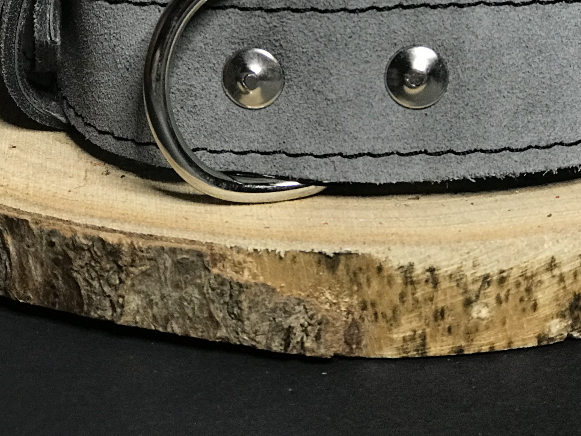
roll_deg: -0.7
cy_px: 70
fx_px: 1813
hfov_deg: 18.2
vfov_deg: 13.6
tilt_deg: -20.0
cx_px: 358
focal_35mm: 108
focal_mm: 6.6
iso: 100
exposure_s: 1/50
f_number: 2.8
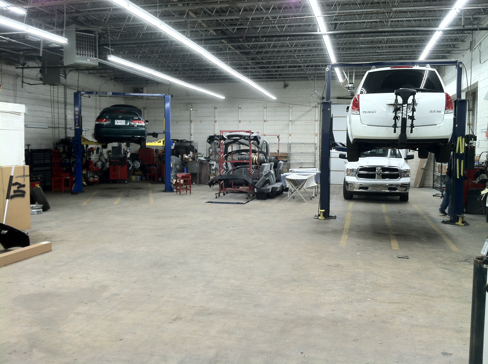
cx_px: 244
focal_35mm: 35
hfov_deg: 52.7
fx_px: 493
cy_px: 182
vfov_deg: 40.6
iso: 80
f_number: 2.8
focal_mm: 3.85
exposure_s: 1/24
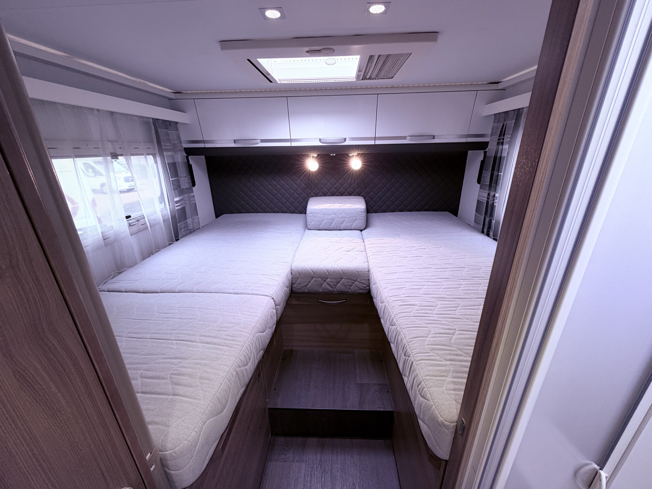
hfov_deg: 102.1
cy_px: 244
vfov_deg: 85.7
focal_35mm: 14
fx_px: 264
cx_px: 326
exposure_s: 1/100
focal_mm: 2.22
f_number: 2.2
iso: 125
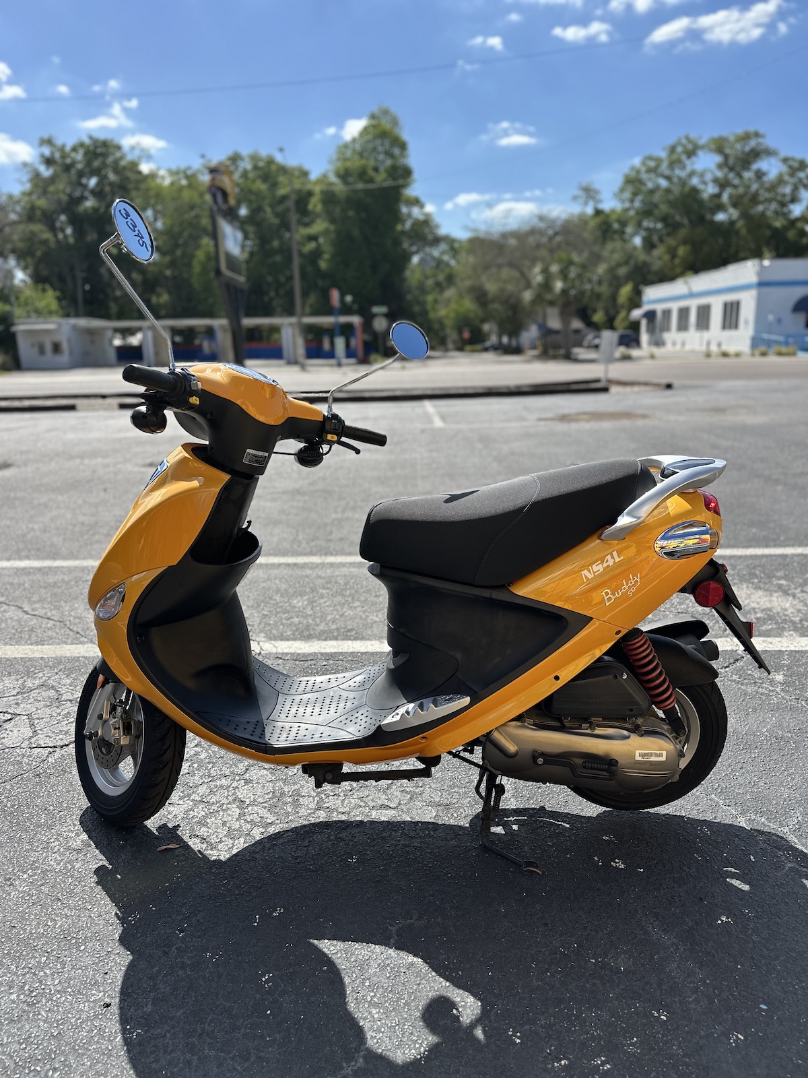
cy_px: 539
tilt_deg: -13.9
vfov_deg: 71.6
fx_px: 747
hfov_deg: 56.8
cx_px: 404
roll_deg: +1.6
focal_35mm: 24
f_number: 1.78
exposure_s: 1/4348
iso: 80
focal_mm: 6.86
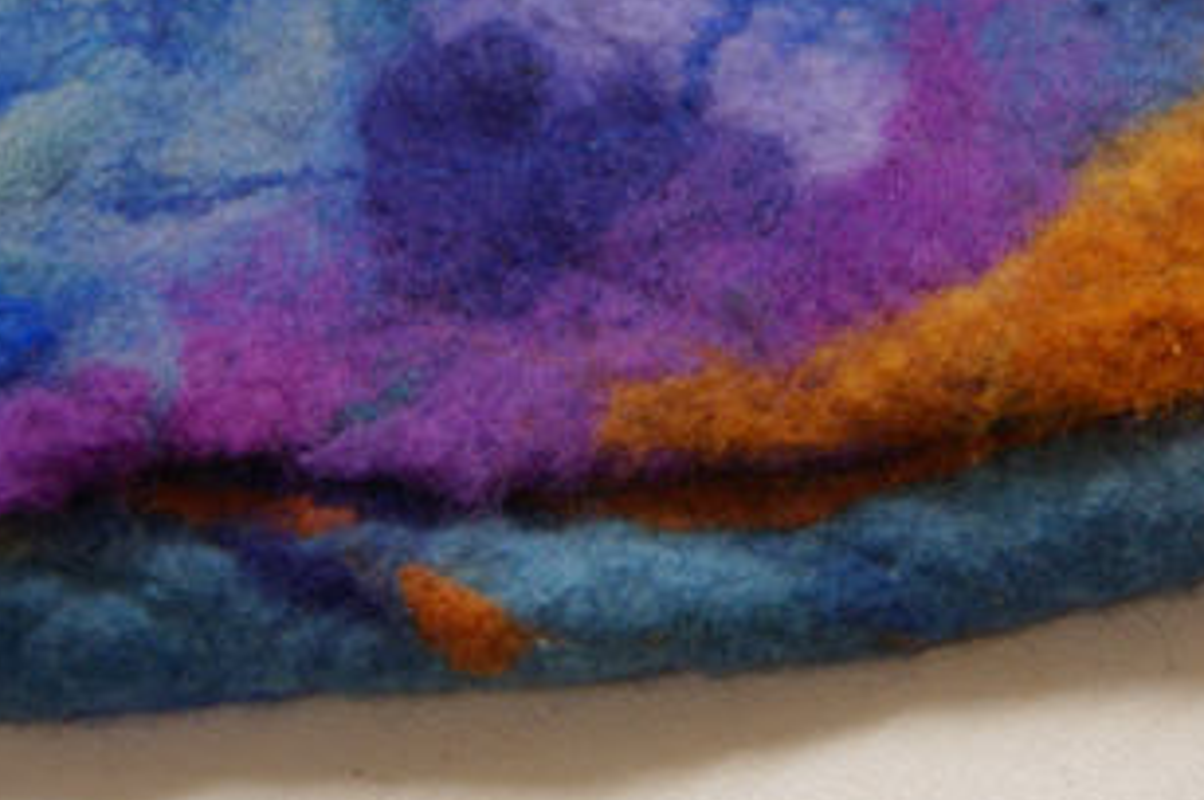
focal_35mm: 110
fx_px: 3675
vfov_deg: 12.4
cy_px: 218
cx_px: 816
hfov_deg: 18.5
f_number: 4
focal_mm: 22
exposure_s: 1/30
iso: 400
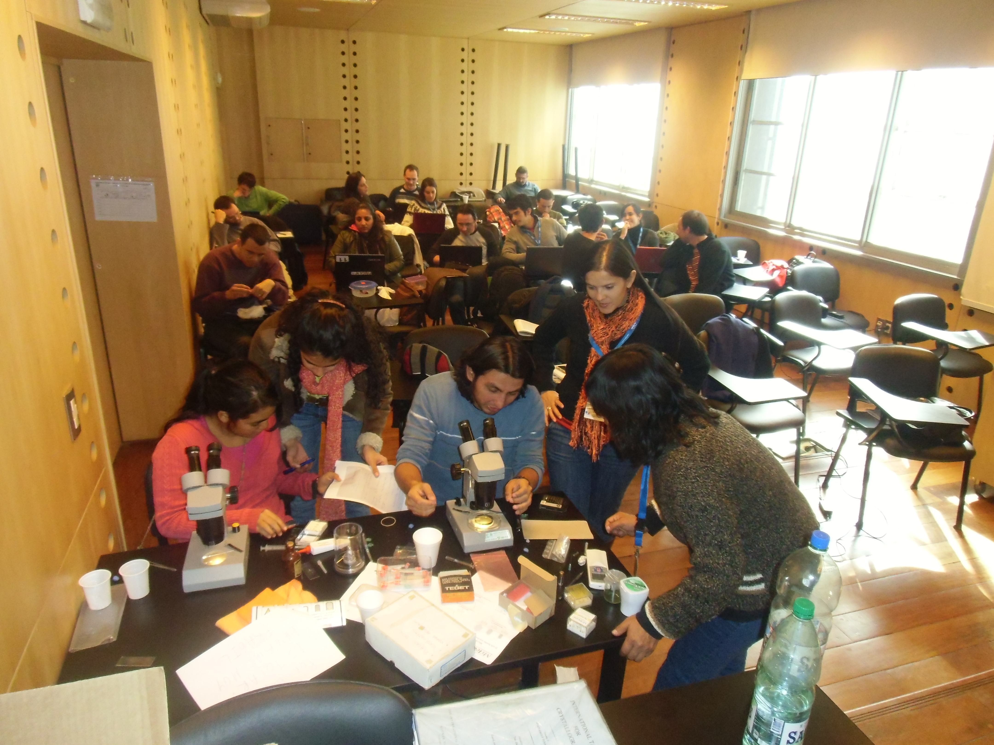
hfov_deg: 71.6
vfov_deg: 56.8
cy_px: 372
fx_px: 689
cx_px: 497
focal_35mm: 24
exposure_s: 1/60
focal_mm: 4.24
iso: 400
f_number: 3
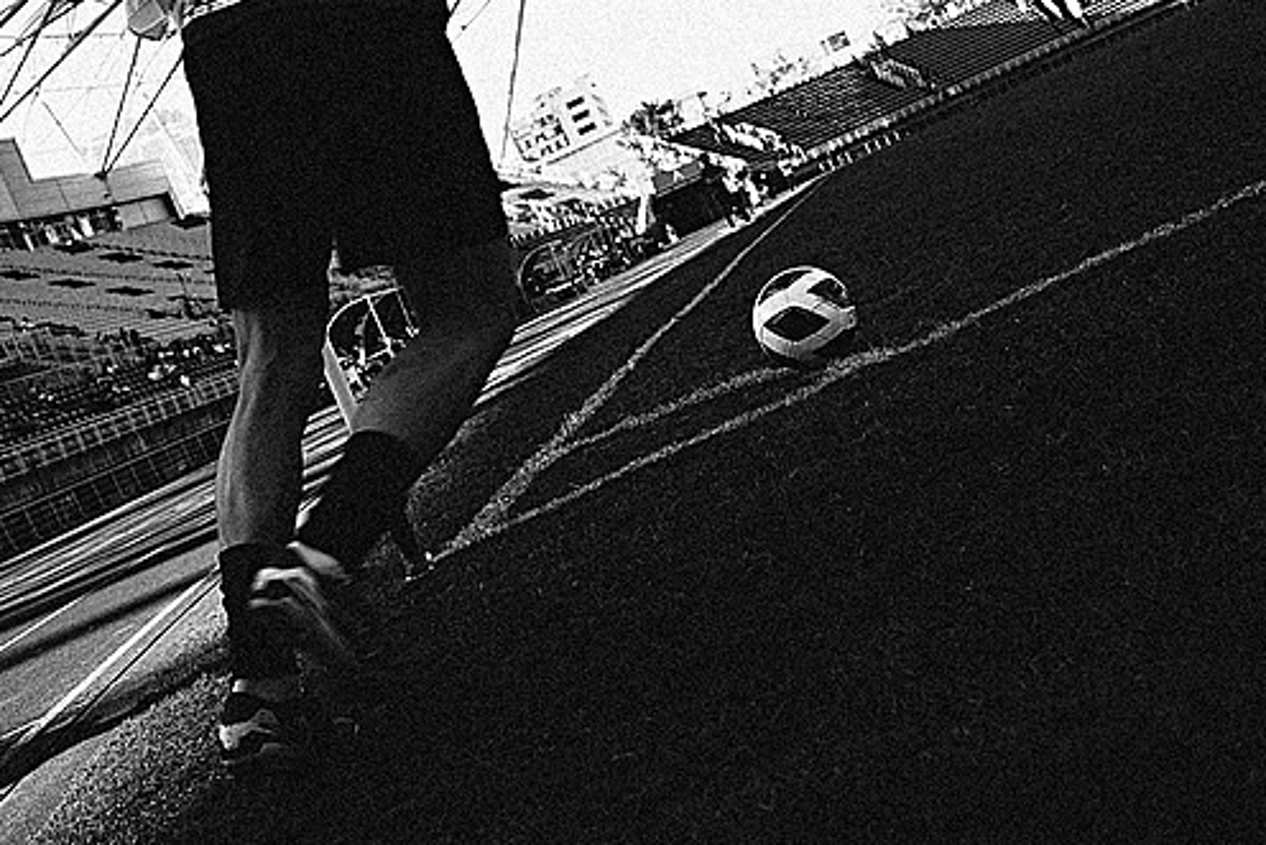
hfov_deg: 44.4
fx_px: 1548
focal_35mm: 44
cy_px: 240
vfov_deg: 30.2
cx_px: 562
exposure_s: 1/320
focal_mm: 18.3
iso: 320
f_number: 2.8
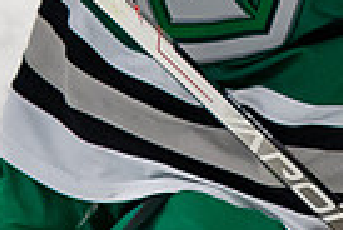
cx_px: 232
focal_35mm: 2057
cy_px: -496
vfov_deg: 0.7
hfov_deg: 1.0
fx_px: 19641
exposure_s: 1/800
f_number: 2.8
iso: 1600
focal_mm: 200
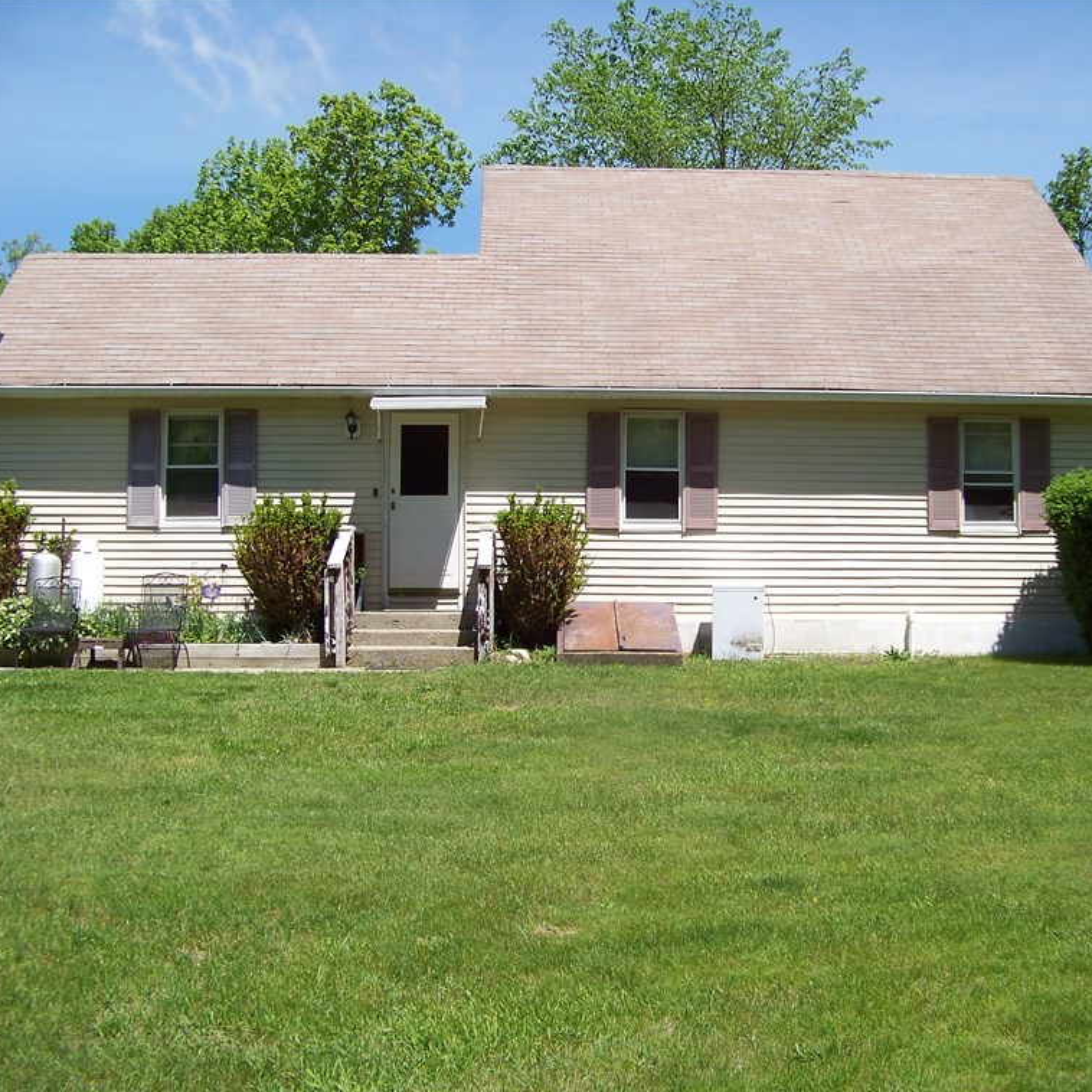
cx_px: 681
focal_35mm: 43
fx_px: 1535
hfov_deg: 38.9
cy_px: 550
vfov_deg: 39.2
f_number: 2.8
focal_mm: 5.85
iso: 66
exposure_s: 1/1000
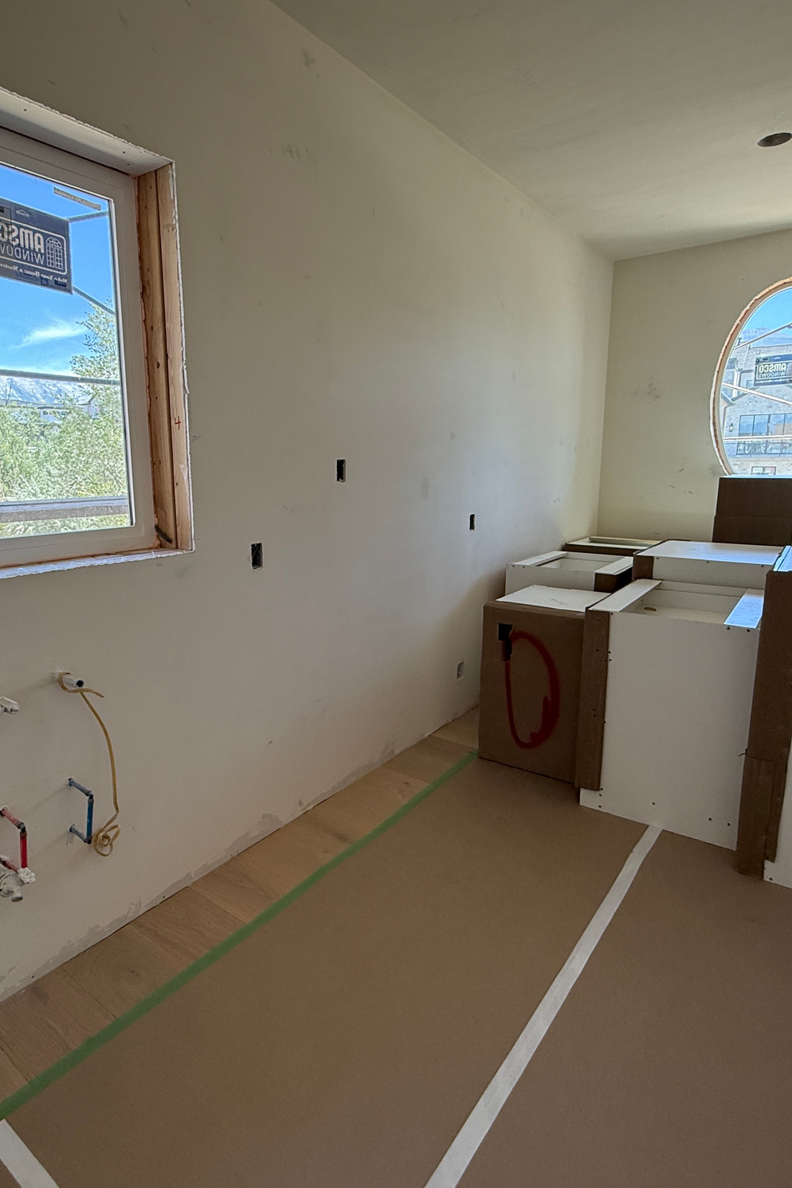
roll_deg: +0.7
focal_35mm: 20
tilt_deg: -9.0
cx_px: 347
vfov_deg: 84.0
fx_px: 660
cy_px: 583
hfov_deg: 61.7
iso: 125
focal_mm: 2.22
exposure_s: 1/99
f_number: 2.2
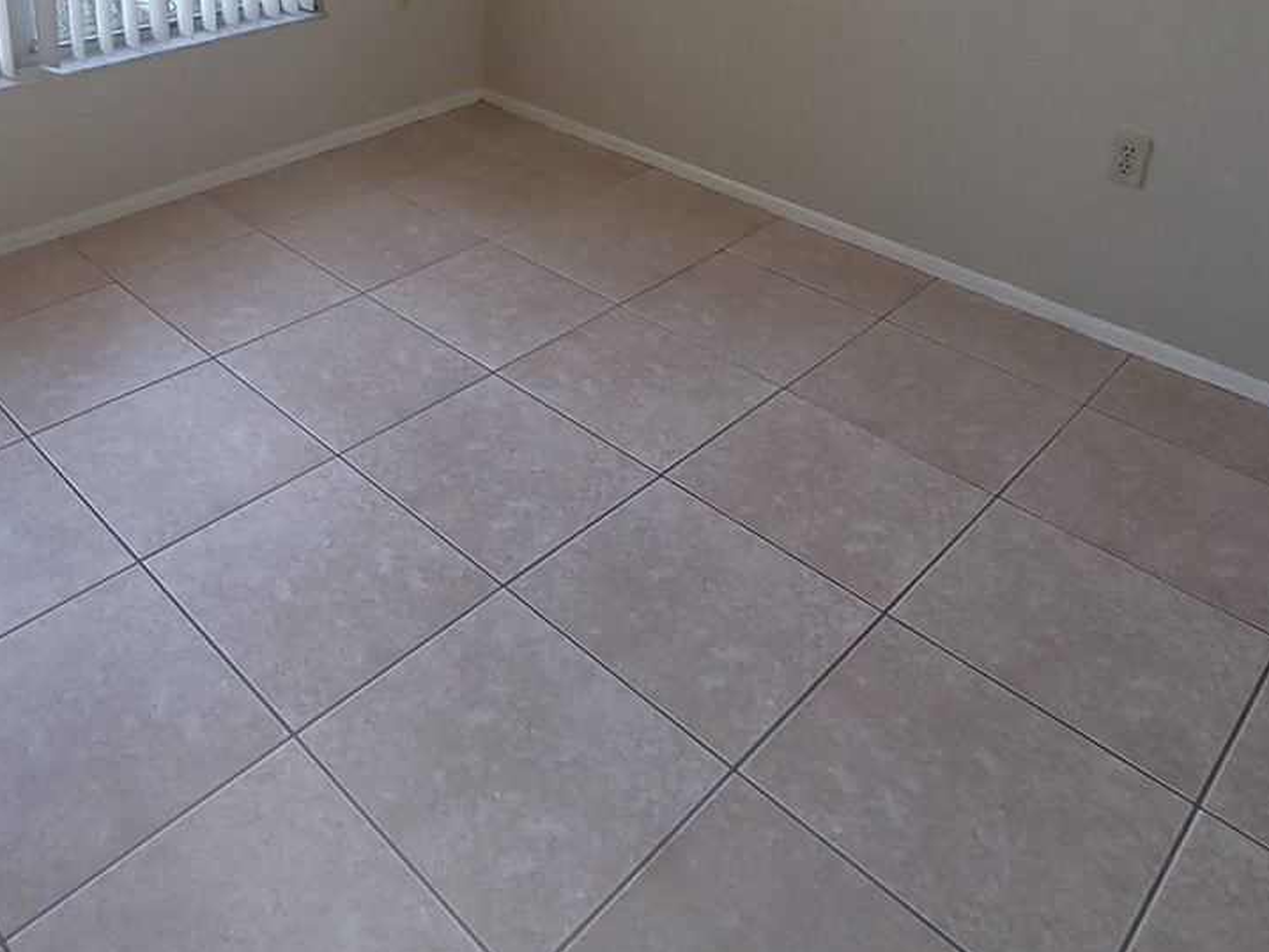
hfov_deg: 59.2
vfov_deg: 43.1
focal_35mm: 29
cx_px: 361
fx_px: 1063
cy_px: 53
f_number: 2.2
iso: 100
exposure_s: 1/60
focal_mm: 2.2
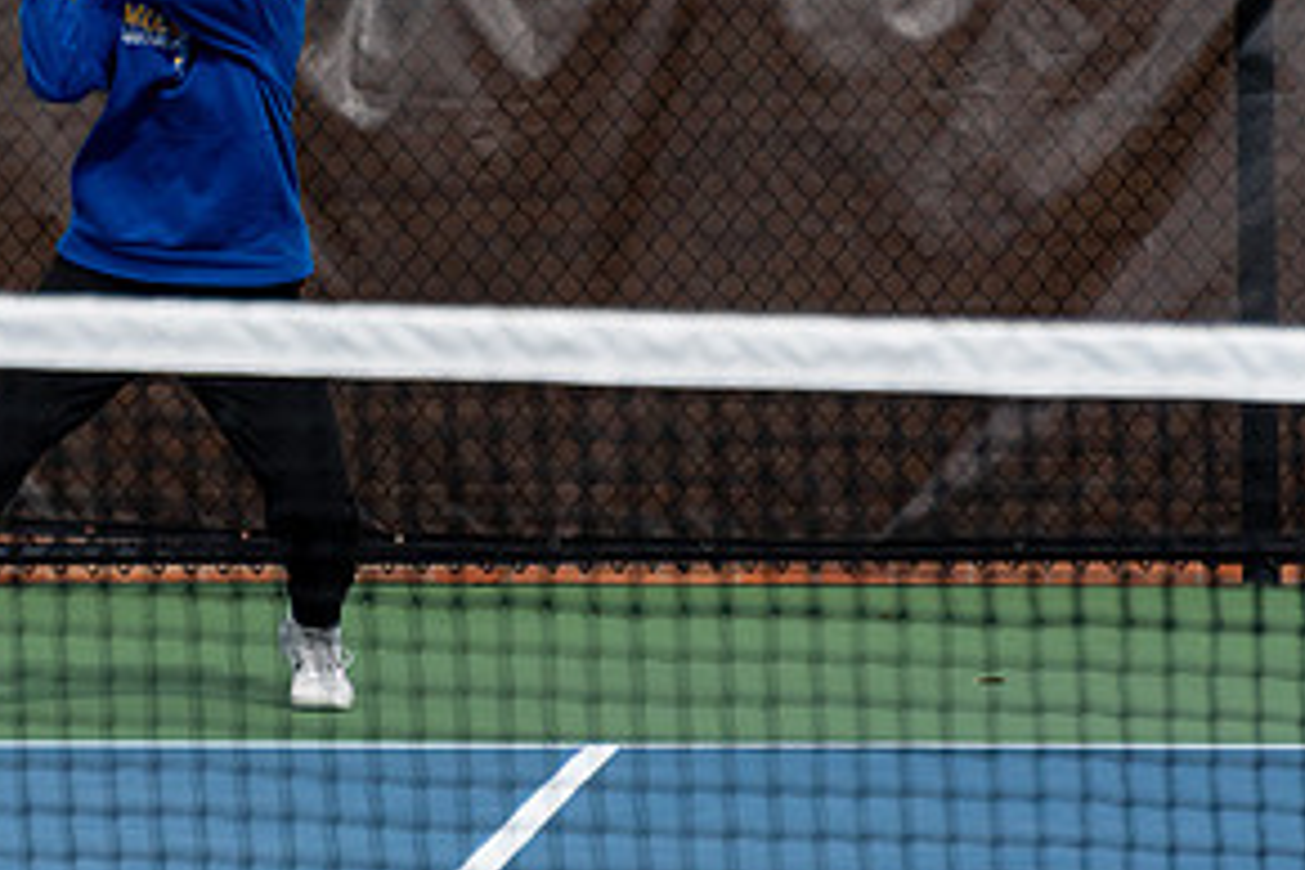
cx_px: 408
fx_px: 21676
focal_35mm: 598
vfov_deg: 2.3
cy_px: 87
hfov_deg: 3.4
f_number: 5.6
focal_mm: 300
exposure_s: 1/4000
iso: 640
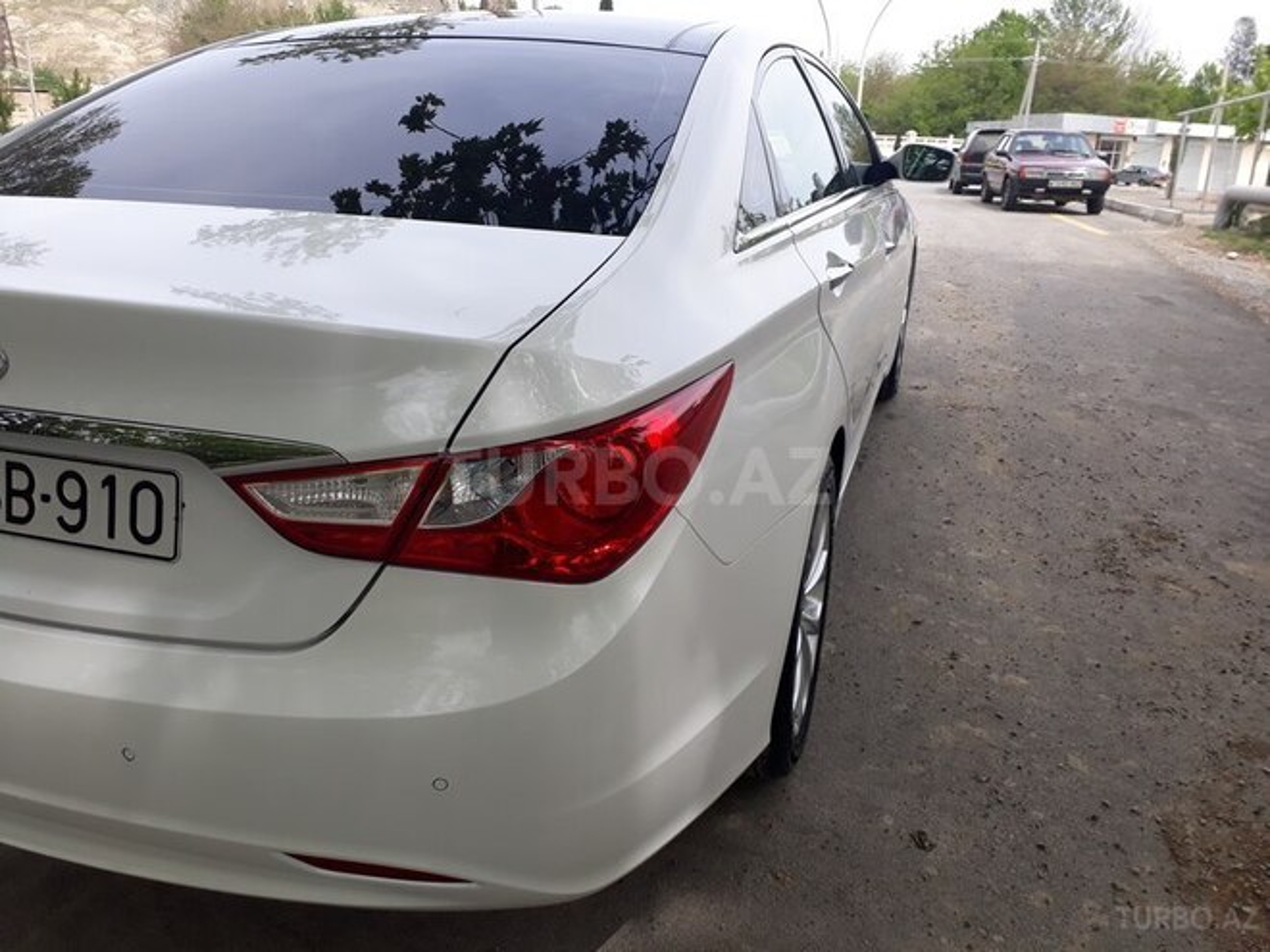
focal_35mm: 27
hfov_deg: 65.3
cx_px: 635
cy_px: 476
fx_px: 991
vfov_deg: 51.4
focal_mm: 3.6
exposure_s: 1/713
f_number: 1.9
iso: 40
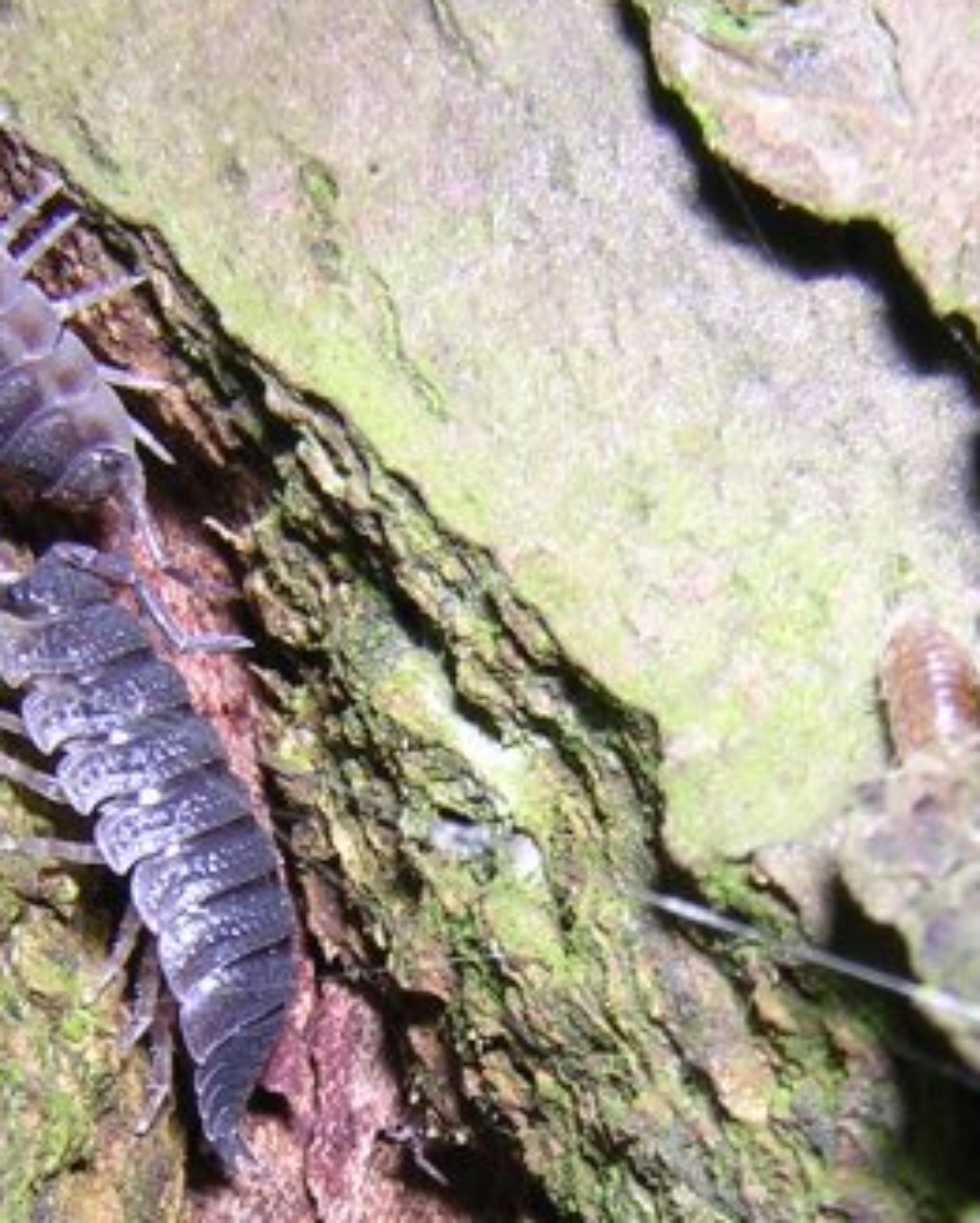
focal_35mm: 86
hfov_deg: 17.9
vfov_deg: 22.1
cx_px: 490
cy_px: 886
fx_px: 3115
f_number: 5.2
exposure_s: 1/60.1
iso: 100
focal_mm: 4.7
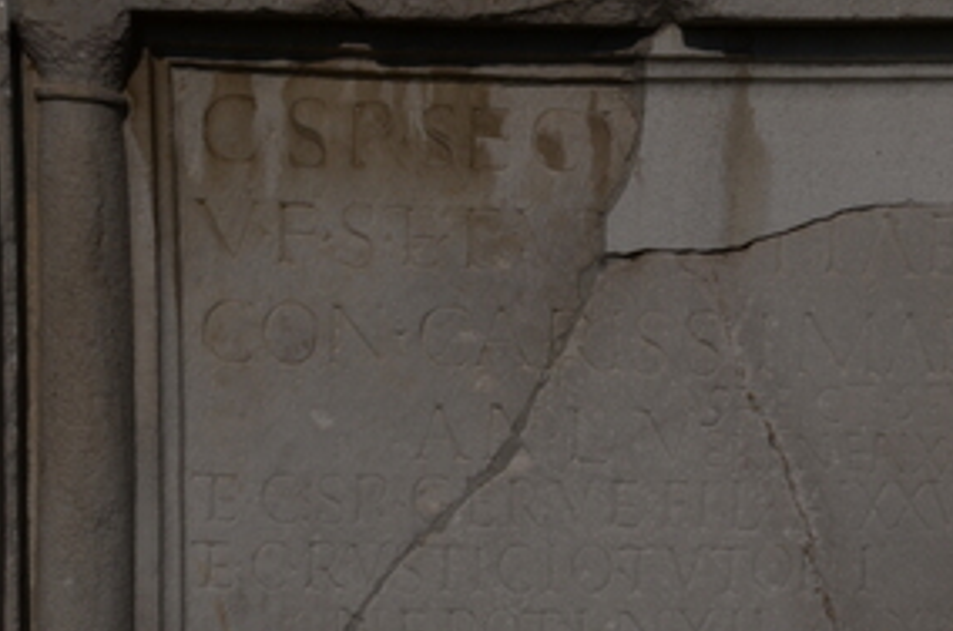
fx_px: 2932
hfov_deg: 18.5
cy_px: 436
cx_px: 554
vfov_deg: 12.3
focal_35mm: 111
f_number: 20
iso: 320
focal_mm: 52
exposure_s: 1/1600
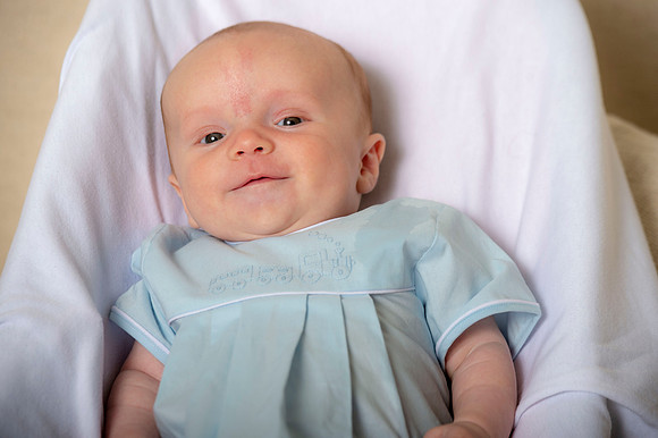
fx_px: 3197
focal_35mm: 175
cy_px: 219
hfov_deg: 11.8
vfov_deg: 7.8
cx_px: 329
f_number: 5.6
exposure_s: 1/200
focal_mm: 175
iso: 250
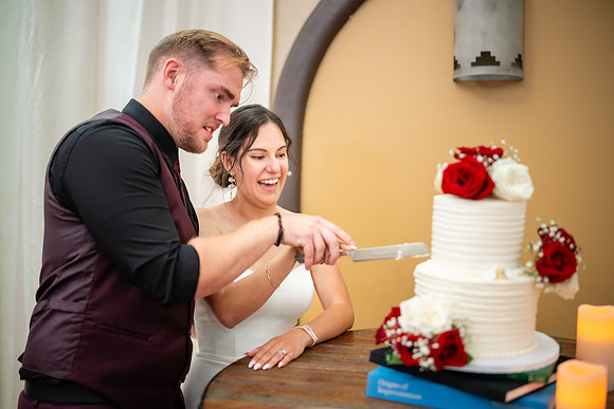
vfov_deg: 35.0
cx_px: 303
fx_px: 650
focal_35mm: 38
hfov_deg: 50.6
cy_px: 207
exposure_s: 1/125
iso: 1000
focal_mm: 35
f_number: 1.2
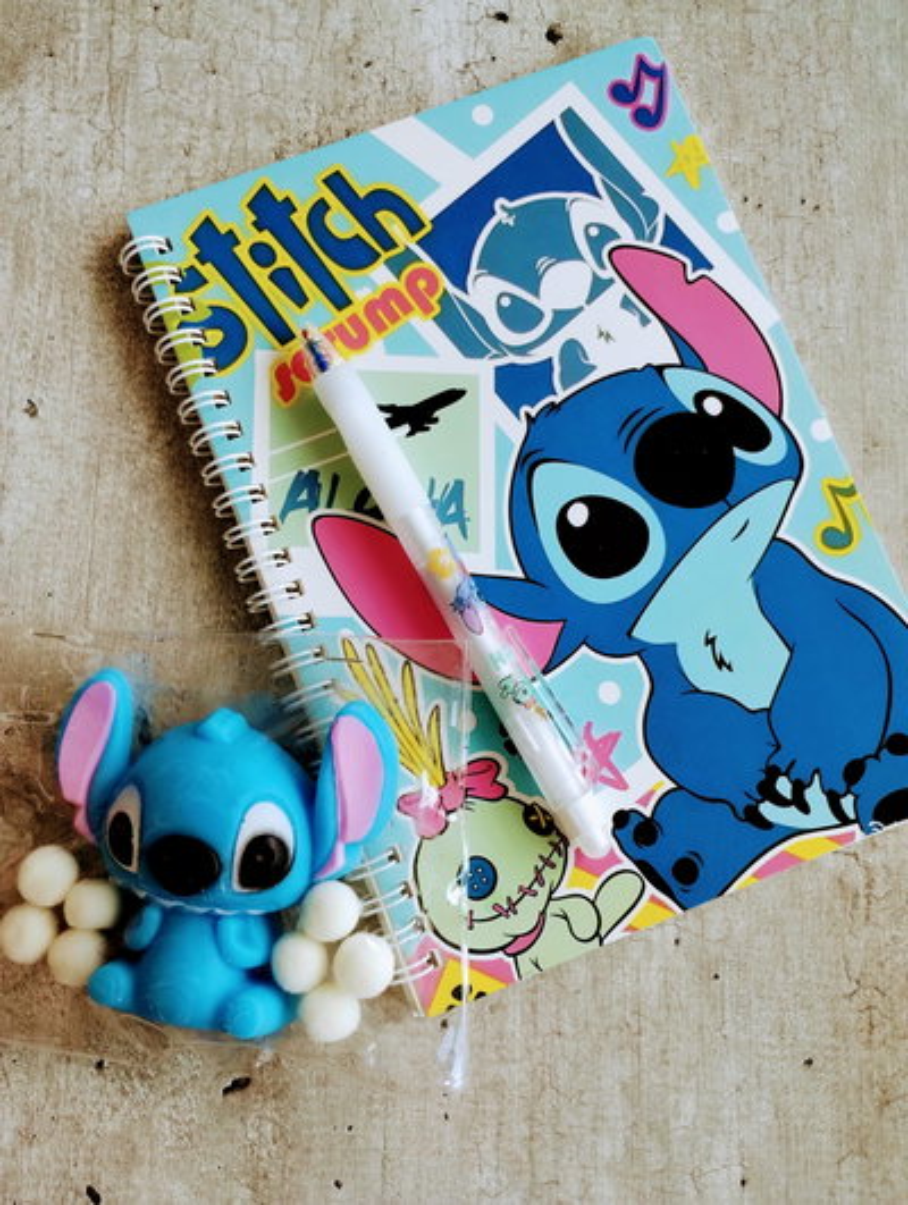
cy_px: 602
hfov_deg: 49.9
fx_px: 977
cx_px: 454
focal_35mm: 28
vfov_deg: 63.4
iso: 182
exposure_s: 1/100
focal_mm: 4.27
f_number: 1.8
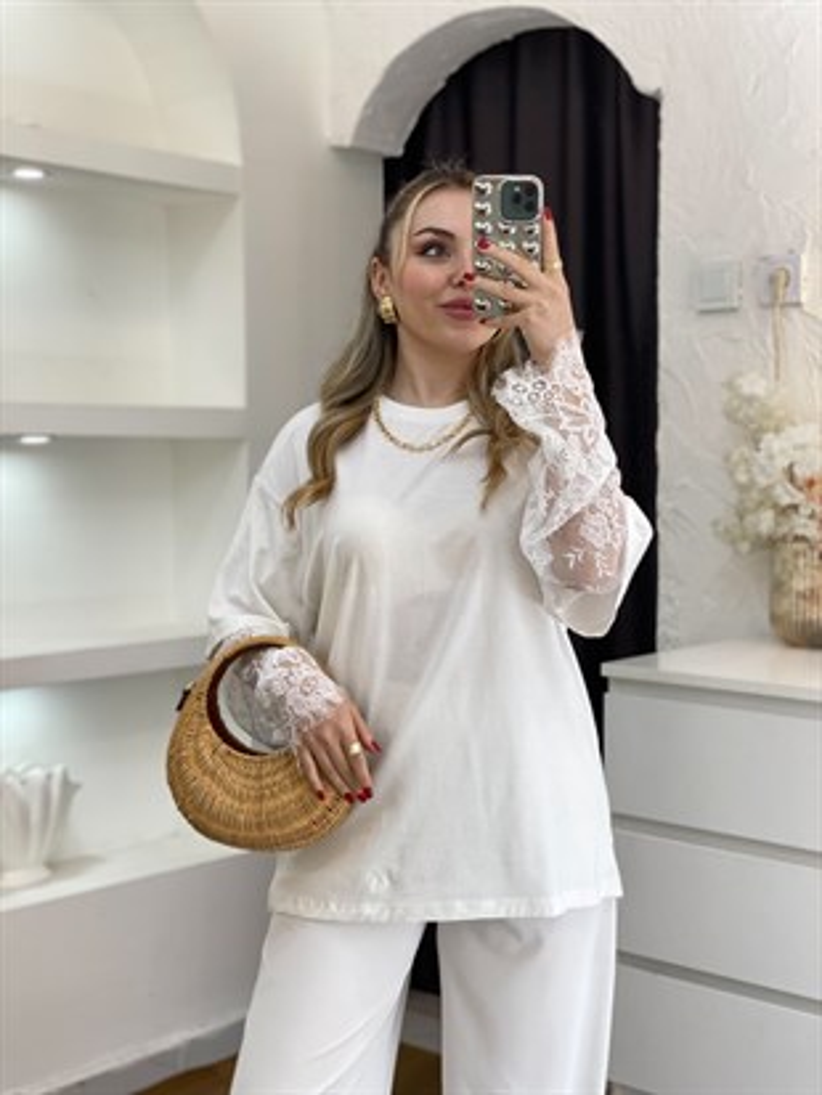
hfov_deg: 28.0
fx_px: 1646
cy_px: 548
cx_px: 411
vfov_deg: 36.8
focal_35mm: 52
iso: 32
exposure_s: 1/100
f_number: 2
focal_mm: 6
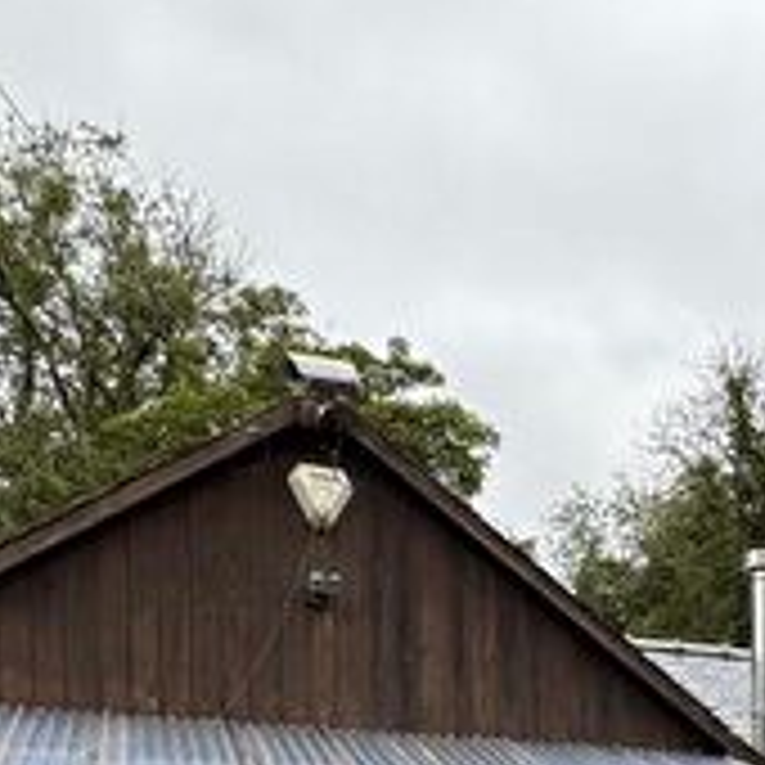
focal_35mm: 51
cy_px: 1015
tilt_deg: -2.7
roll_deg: +0.7
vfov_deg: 27.4
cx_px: 706
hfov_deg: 31.6
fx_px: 1275
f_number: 2.2
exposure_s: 1/110
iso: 40
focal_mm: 2.22
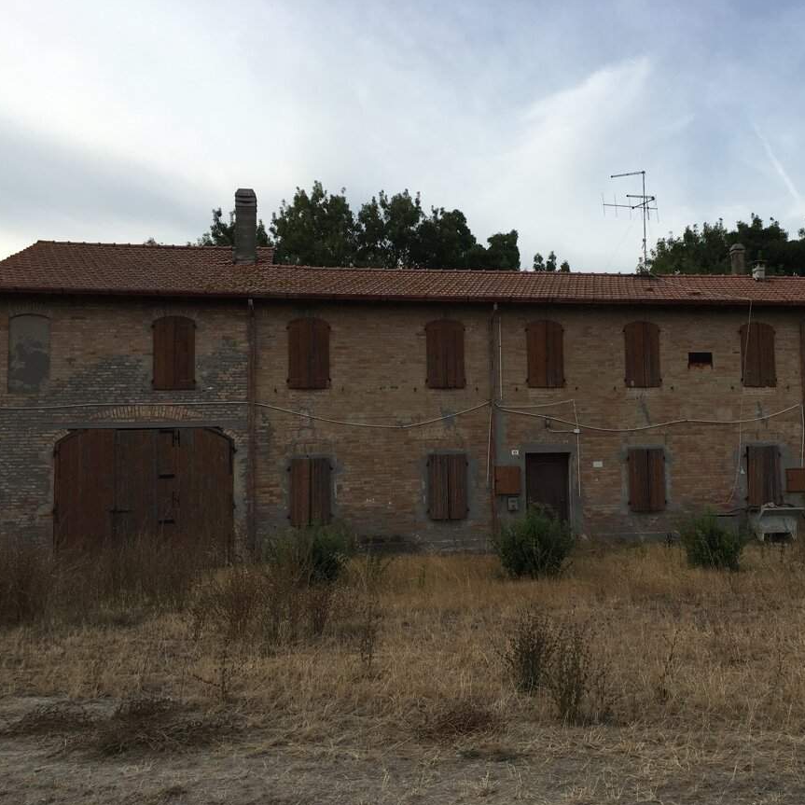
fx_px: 921
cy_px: 409
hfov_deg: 46.8
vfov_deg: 47.2
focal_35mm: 35
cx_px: 499
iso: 25
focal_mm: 4.15
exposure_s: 1/950
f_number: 2.2
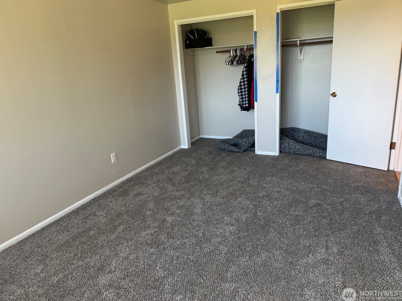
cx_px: 200
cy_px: 149
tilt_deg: -16.5
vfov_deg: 54.9
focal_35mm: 25
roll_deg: +4.4
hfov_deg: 69.4
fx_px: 290
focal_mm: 6.76
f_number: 1.78
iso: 100
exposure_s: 1/120
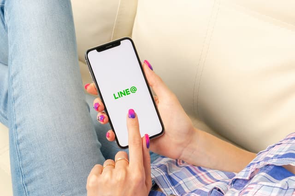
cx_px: 148
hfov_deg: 33.4
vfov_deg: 22.6
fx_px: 491
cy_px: 98
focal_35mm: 60
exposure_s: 1/13
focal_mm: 40
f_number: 13
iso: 100
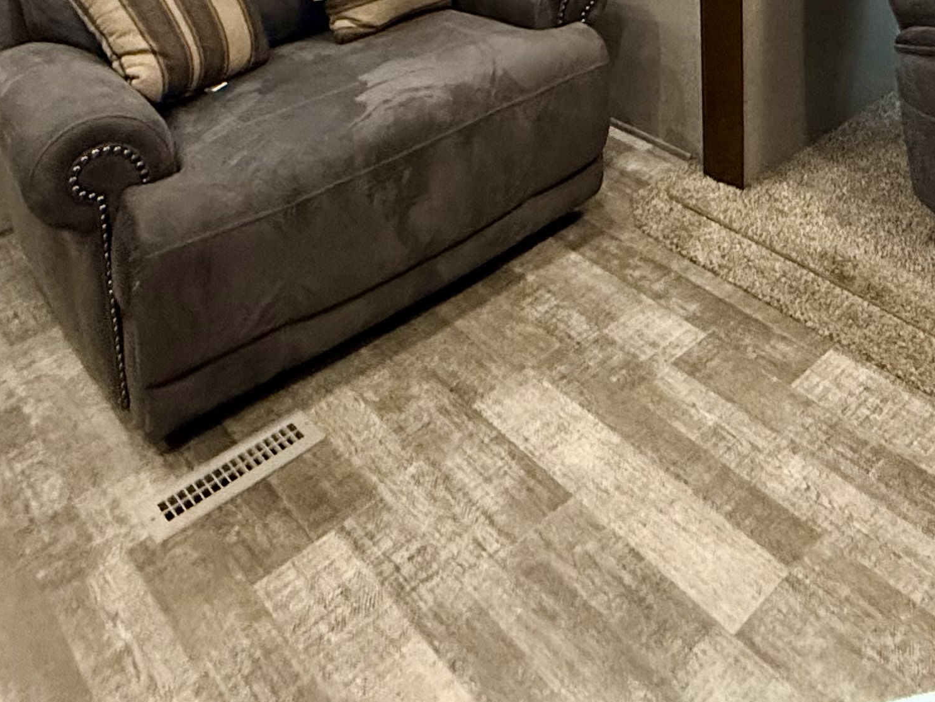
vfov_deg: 29.9
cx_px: 597
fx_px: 1026
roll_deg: +0.2
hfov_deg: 48.4
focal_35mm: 38
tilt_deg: -7.6
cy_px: -217
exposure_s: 1/60
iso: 640
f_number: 2.2
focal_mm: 2.22
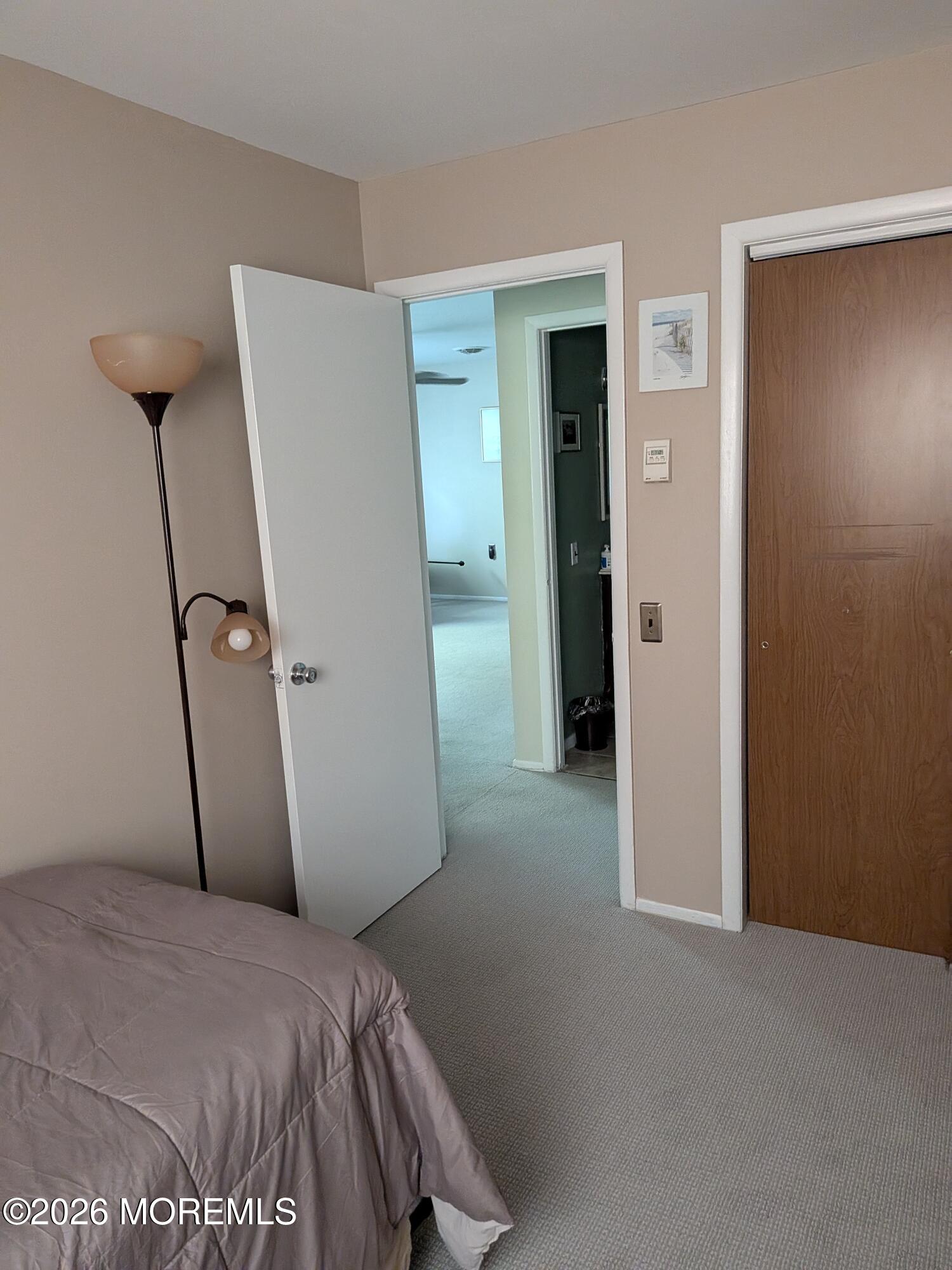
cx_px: 476
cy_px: 635
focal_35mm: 24
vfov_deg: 71.6
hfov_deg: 56.8
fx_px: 880
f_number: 1.7
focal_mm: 4.53
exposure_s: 1/46.3
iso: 312
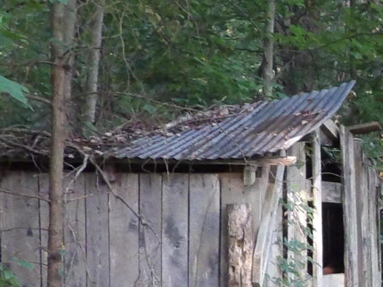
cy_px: 264
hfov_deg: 11.6
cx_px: 696
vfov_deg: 9.4
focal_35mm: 157
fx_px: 1737
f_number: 3.6
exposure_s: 1/60
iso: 573
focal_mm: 5.9
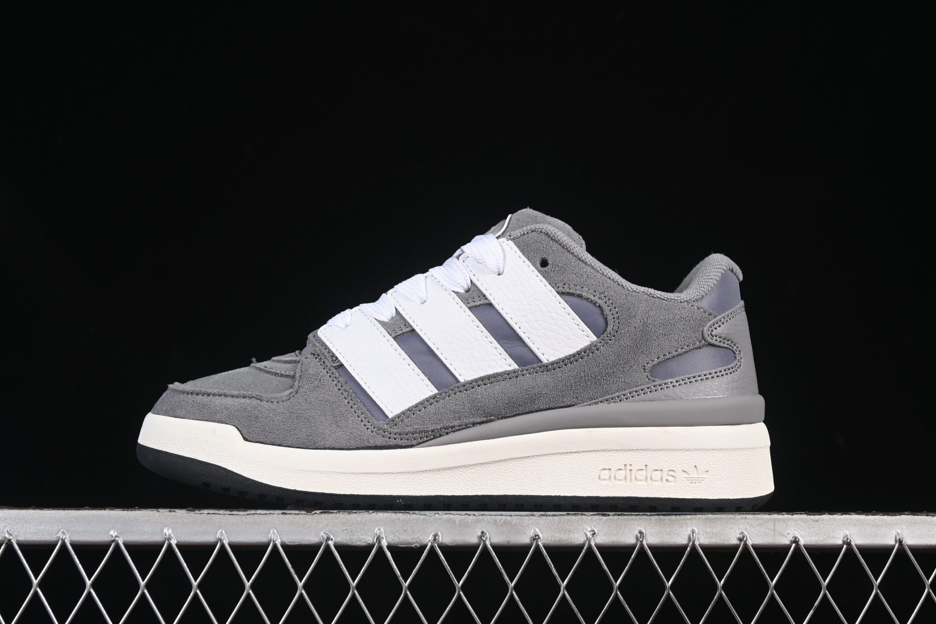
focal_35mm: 76
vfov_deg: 17.9
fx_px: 1976
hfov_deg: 26.7
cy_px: 314
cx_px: 467
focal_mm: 50
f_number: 7.1
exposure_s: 1/80
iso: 160
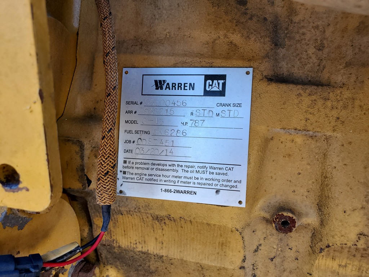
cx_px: 184
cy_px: 138
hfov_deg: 67.3
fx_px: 277
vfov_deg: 53.1
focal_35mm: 26
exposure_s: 1/143
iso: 50
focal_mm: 4.3
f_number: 2.4
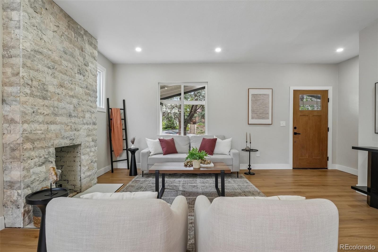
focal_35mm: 16
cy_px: 126
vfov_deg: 72.0
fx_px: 173
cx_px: 189
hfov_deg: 95.0
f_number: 8
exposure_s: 1/30
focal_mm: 11
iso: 500
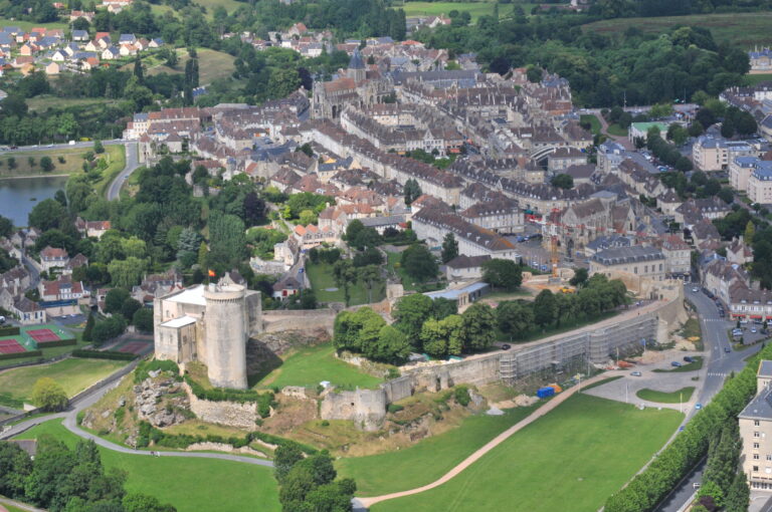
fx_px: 2249
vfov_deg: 13.0
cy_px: 256
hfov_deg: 19.5
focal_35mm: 105
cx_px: 386
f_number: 14
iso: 400
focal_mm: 70
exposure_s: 1/500
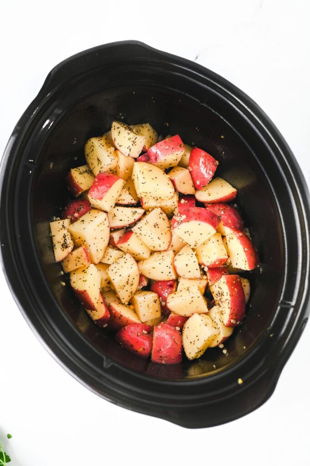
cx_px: 155
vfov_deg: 39.6
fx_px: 647
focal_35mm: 50
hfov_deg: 26.9
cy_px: 233
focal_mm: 50
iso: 720
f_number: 4
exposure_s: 1/125
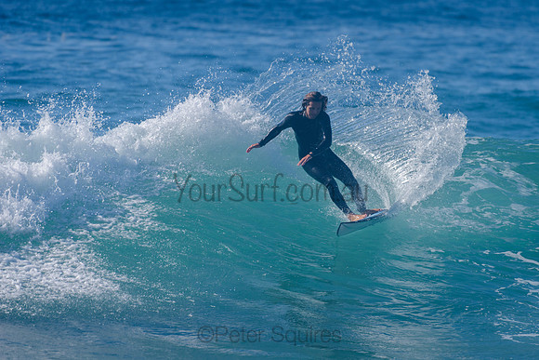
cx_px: 330
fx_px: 9177
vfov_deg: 2.2
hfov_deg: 3.4
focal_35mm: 613
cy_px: 182
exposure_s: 1/2000
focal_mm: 500
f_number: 5.6
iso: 180
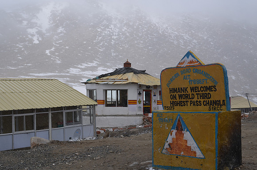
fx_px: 342
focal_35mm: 48
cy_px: 85
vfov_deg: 27.9
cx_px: 128
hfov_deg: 41.2
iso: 100
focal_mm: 32
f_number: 8
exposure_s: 1/250
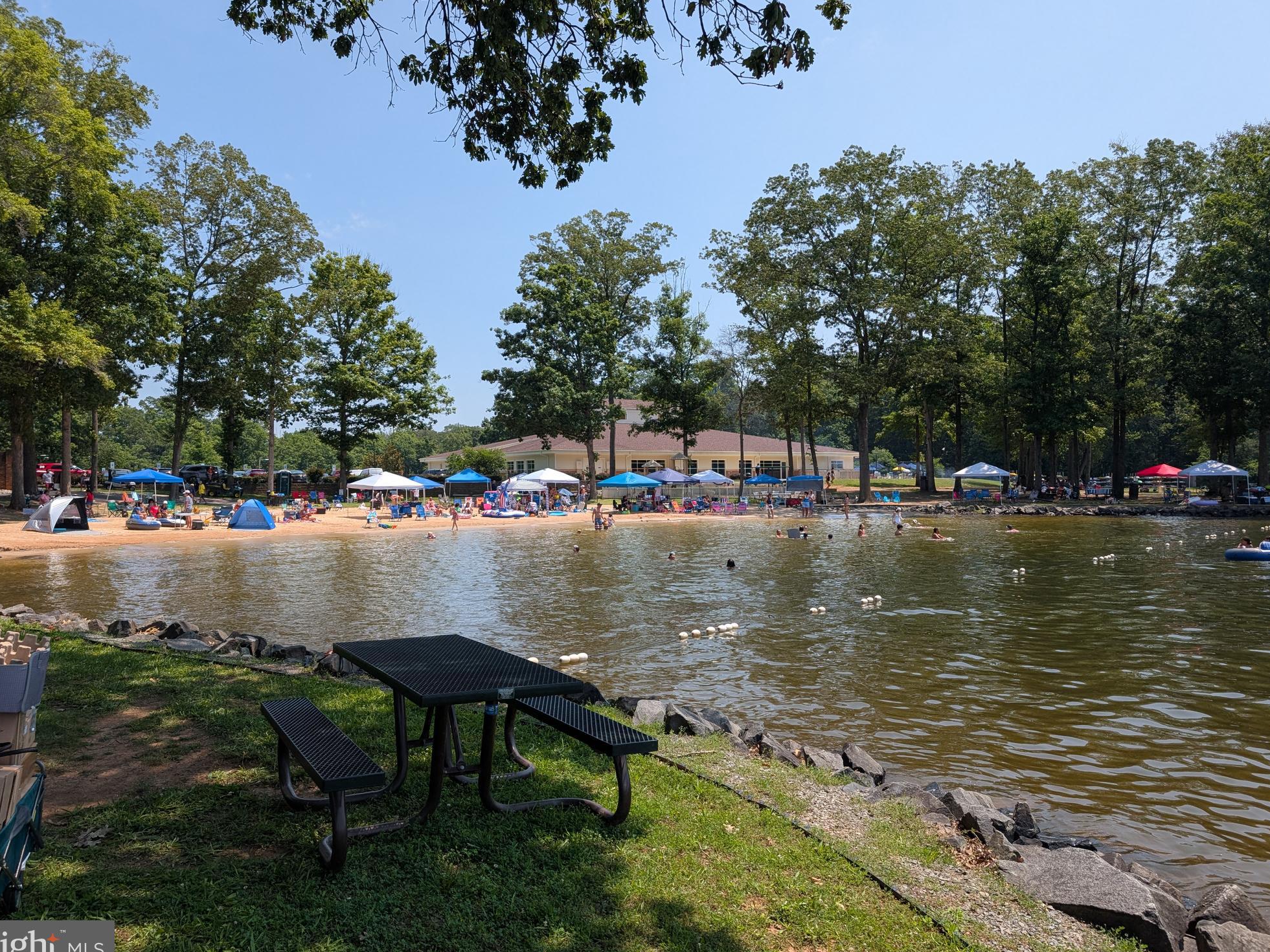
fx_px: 917
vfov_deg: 54.9
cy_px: 476
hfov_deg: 69.4
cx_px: 613
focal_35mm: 25
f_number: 1.68
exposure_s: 1/957
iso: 21
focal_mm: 6.9
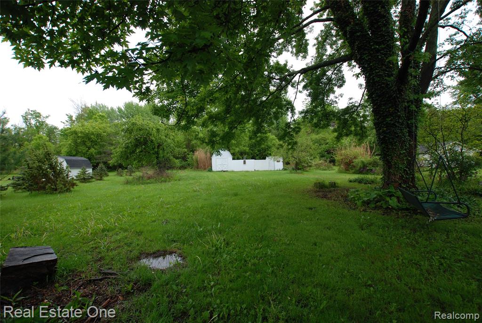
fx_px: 201
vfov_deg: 77.5
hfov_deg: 100.3
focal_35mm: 15
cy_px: 162
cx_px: 241
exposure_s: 1/125
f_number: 5.6
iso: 180
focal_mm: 10
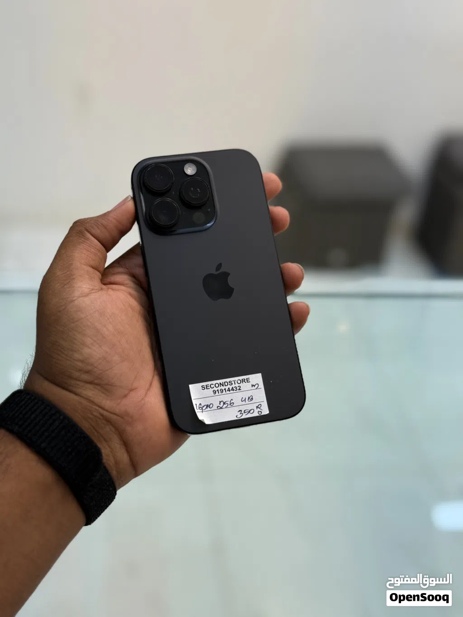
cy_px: 308
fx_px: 856
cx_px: 232
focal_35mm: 48
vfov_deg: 39.7
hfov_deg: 30.3
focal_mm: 6.76
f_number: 1.78
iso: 80
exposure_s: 1/287
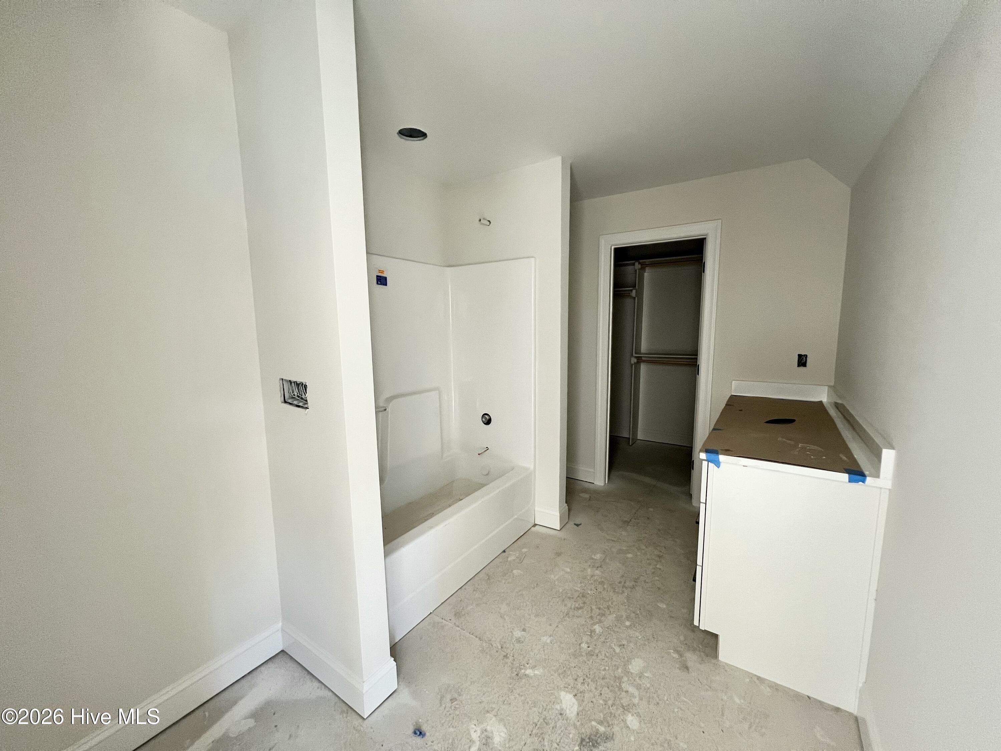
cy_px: 376
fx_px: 376
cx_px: 500
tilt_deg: -8.5
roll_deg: +0.3
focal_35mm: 13
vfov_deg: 89.9
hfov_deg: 106.2
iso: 250
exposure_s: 1/96
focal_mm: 1.57
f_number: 1.8
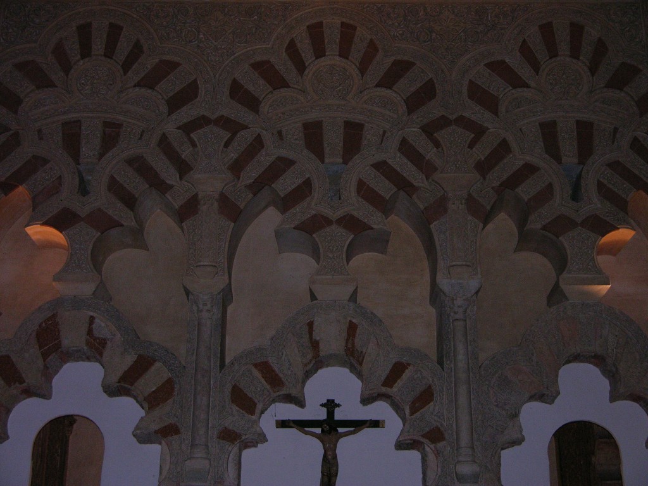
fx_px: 1161
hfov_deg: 31.2
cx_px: 324
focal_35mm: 62
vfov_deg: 23.7
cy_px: 243
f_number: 3.2
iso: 200
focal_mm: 15.7
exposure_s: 1/120
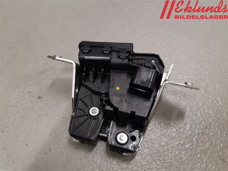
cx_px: 114
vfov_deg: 53.1
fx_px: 171
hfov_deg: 67.3
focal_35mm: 26
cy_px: 86
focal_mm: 3.93
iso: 100
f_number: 1.7
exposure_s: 1/50
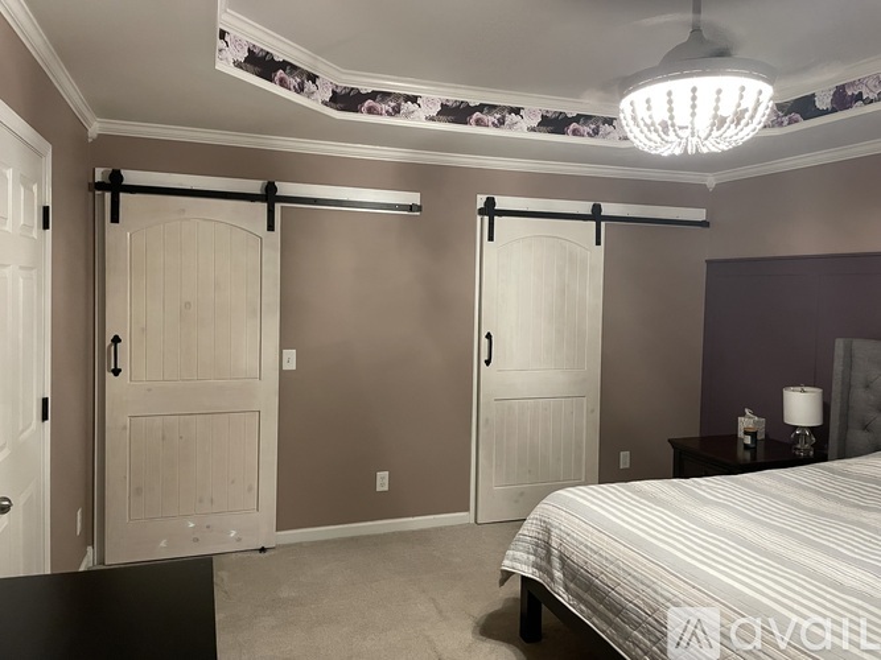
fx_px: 662
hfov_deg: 67.3
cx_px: 440
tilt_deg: -1.9
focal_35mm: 26
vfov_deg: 53.0
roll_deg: -0.9
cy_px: 330
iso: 500
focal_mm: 4.2
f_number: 1.6
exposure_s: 1/60
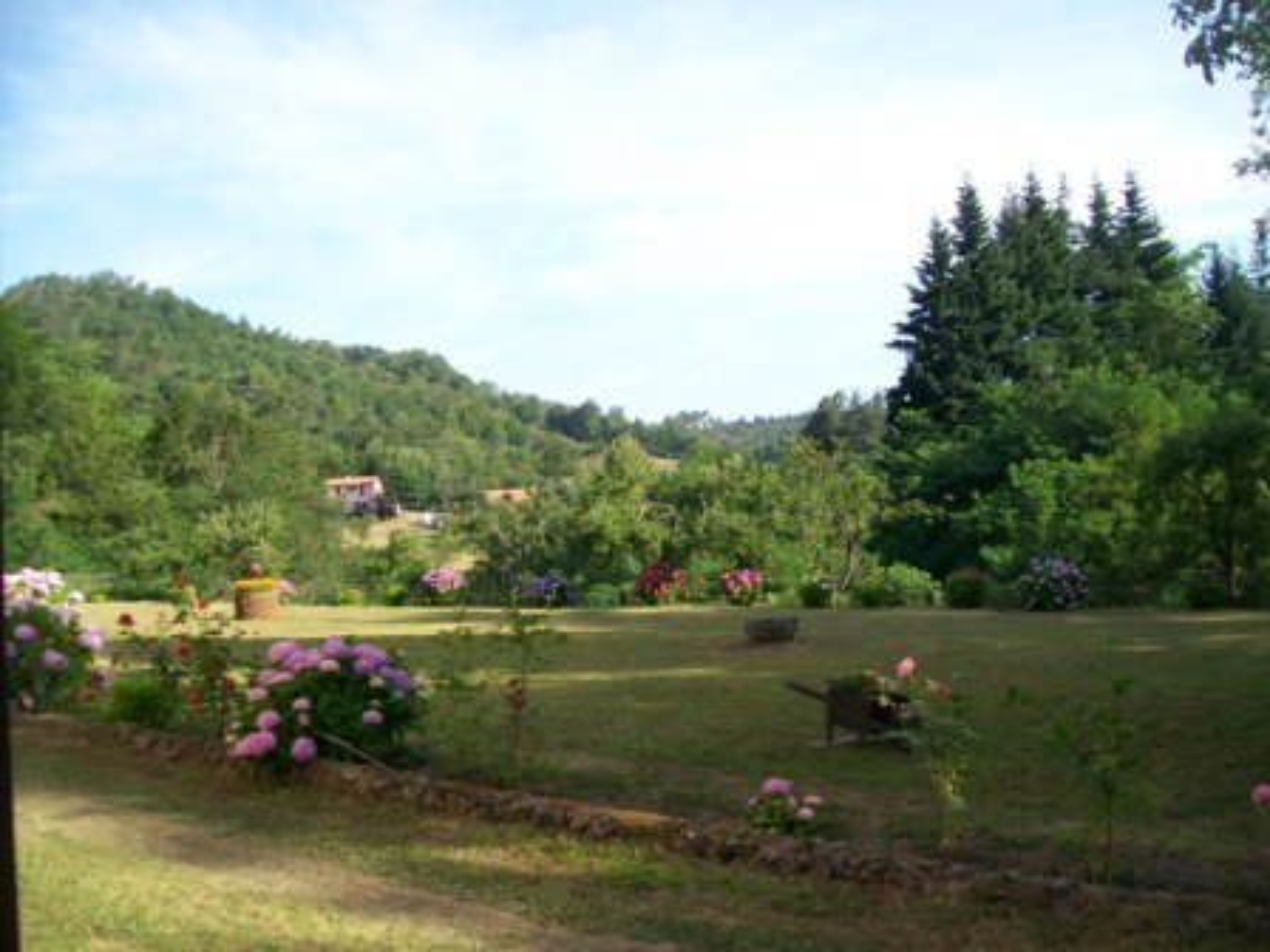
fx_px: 1247
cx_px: 635
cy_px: 476
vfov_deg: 41.8
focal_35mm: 34
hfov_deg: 54.0
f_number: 2.7
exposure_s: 1/400
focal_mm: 6.1
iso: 64
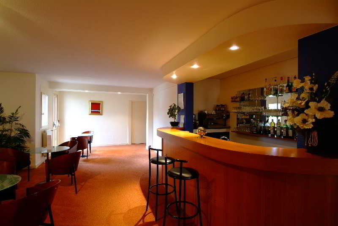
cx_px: 169
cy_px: 113
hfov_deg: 89.9
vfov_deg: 67.5
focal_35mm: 18
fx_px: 169
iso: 100
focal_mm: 12
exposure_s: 1.5
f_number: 8
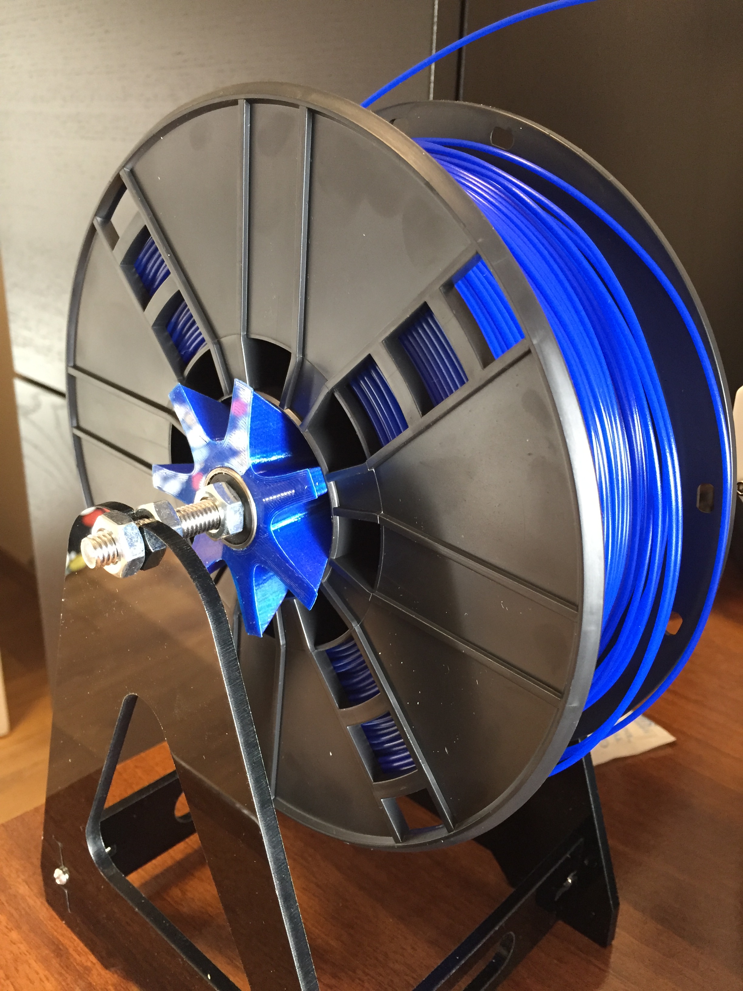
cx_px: 372
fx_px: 830
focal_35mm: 29
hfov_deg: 48.2
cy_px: 496
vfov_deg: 61.7
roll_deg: -2.1
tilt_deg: -21.0
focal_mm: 4.15
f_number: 2.2
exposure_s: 1/33
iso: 250
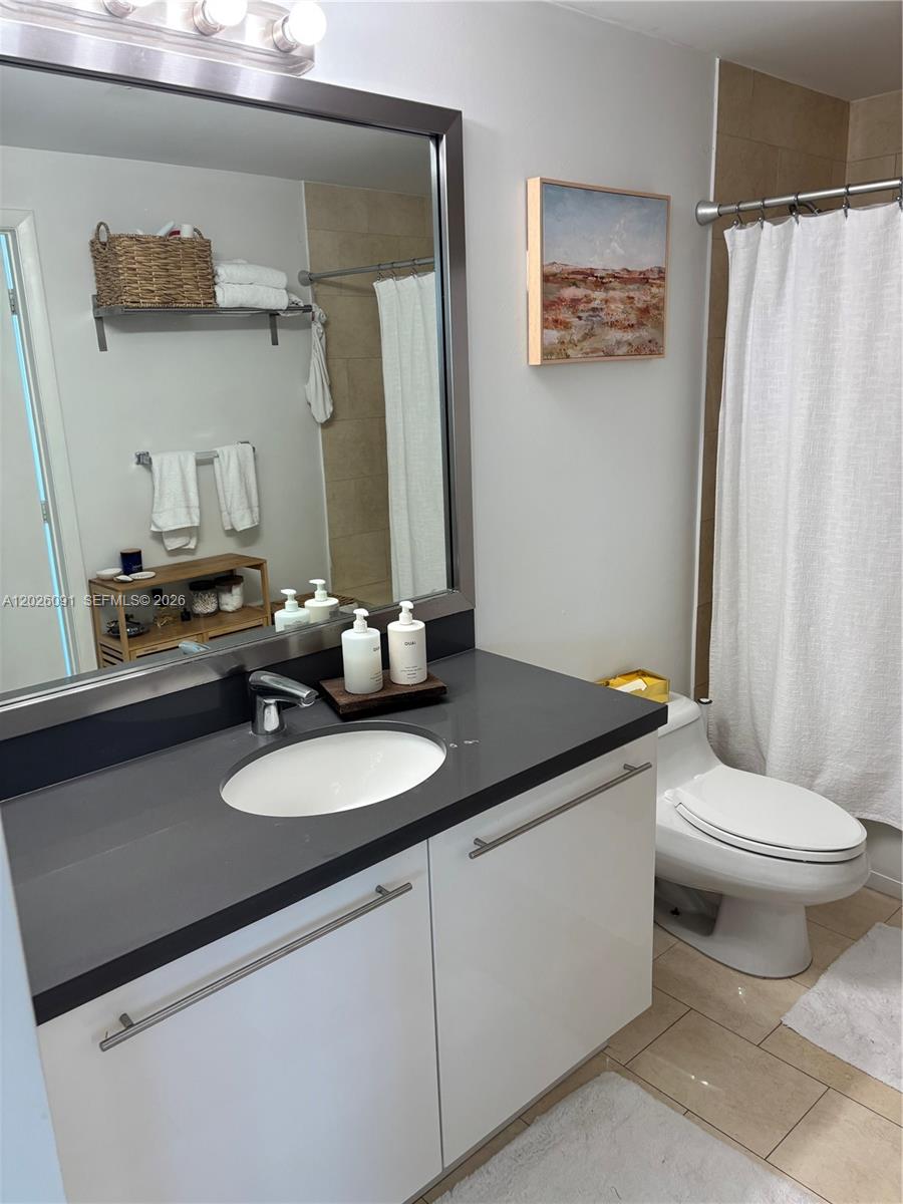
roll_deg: +0.7
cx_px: 452
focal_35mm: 26
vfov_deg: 67.3
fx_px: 904
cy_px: 602
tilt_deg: -16.1
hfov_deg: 53.1
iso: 100
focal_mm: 5.96
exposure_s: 1/120
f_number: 1.6
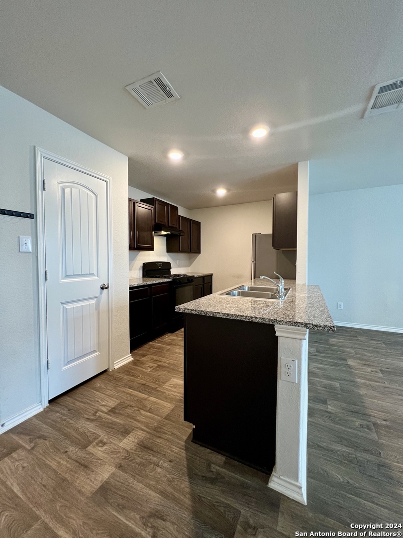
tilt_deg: -2.0
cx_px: 202
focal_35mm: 13
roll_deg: +0.1
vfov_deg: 106.2
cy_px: 269
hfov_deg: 89.9
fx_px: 202
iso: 200
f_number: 1.8
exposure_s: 1/60
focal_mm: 1.57
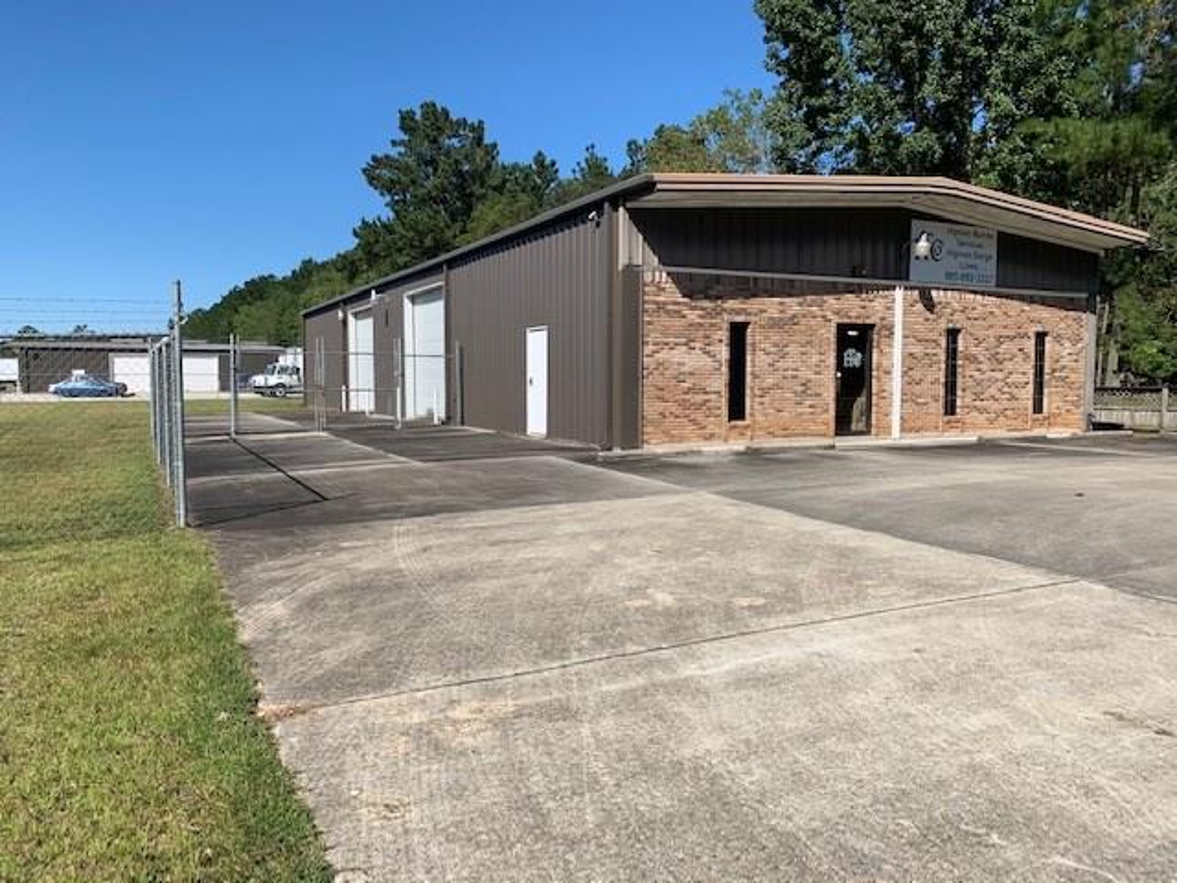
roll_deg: +0.3
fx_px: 884
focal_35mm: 26
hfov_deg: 67.3
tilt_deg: -3.8
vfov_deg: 53.1
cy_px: 442
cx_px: 588
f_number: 1.8
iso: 25
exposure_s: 1/2681
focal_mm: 4.25
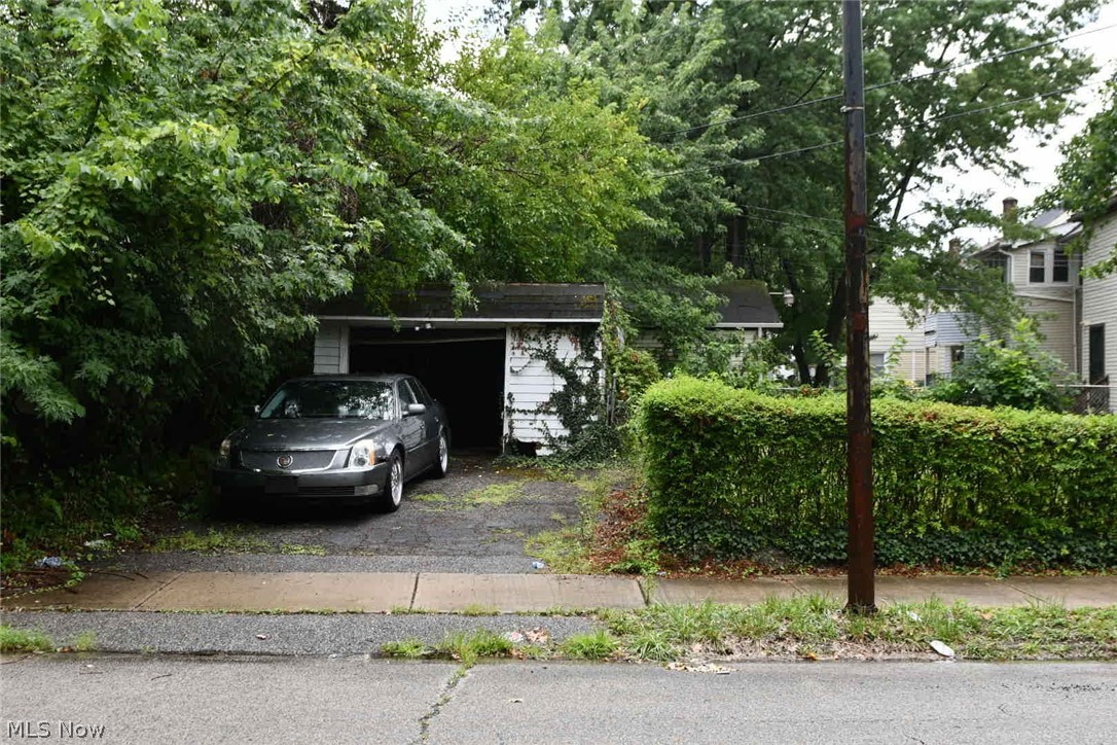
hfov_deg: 53.1
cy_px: 372
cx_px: 558
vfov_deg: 36.9
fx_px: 1117
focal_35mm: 36
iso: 200
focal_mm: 24
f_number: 6.3
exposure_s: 1/250
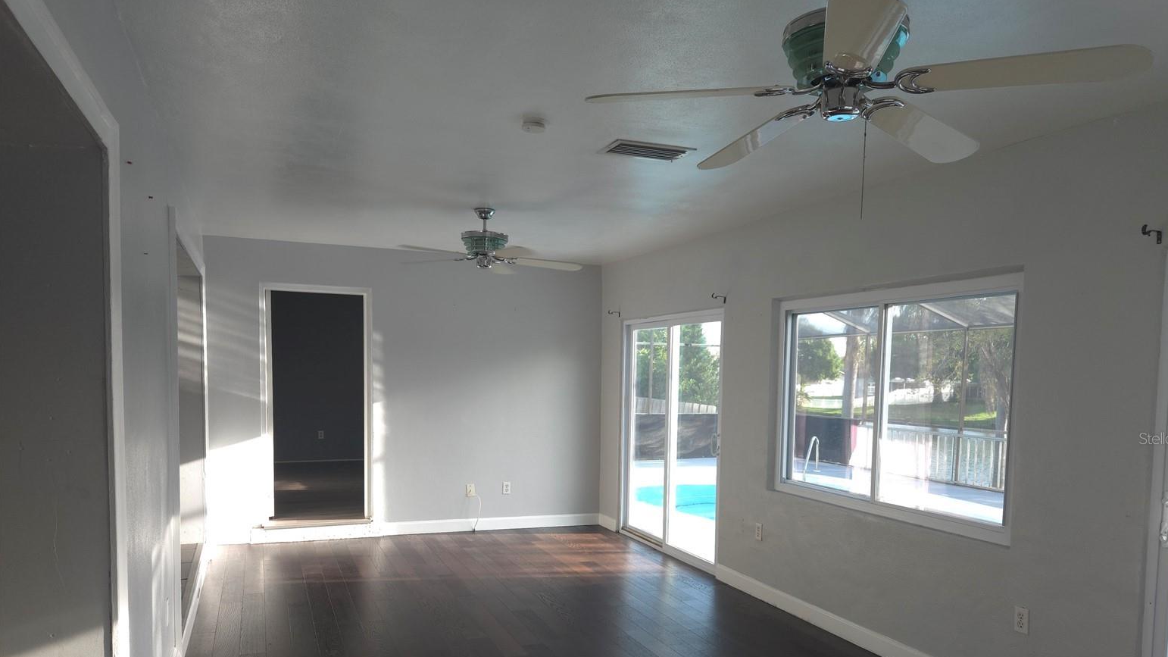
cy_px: 438
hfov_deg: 71.9
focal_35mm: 26
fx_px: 805
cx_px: 604
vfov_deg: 43.7
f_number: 1.8
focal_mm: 5.4
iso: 64
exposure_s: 1/60
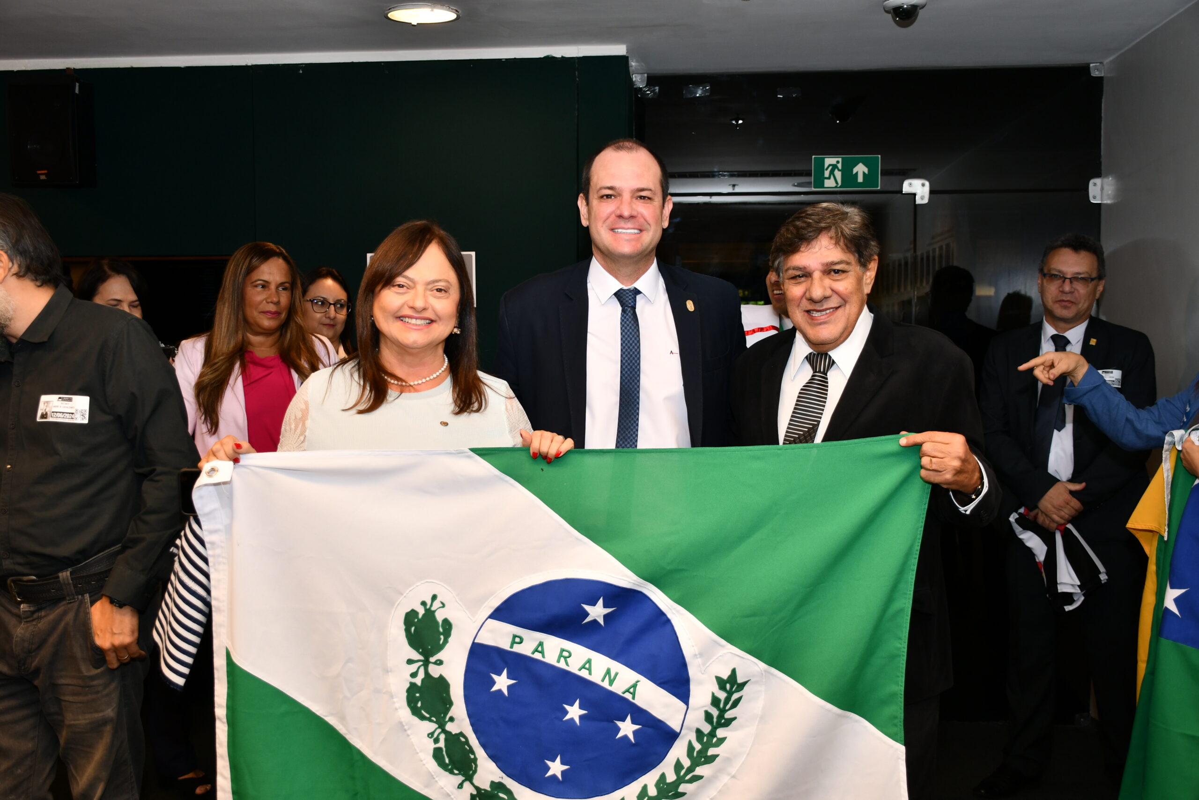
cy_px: 400
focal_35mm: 36
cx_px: 600
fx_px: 1199
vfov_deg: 36.9
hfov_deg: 53.1
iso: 200
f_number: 4
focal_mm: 24
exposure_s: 1/60
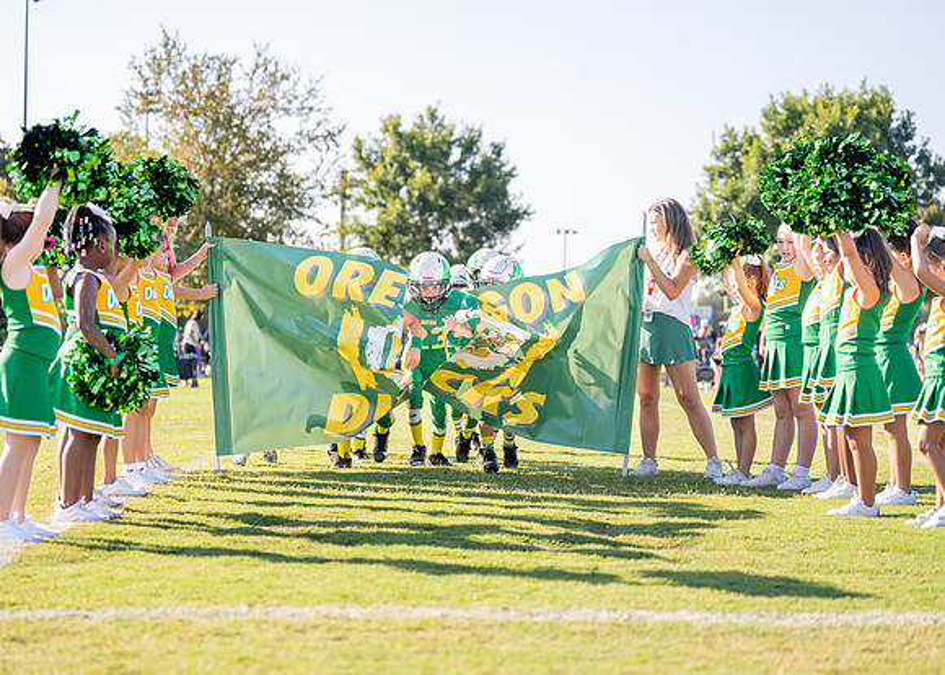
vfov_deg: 18.9
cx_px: 466
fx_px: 2022
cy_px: 334
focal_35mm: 75
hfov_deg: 26.3
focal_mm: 70
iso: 320
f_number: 2.8
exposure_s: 1/2500
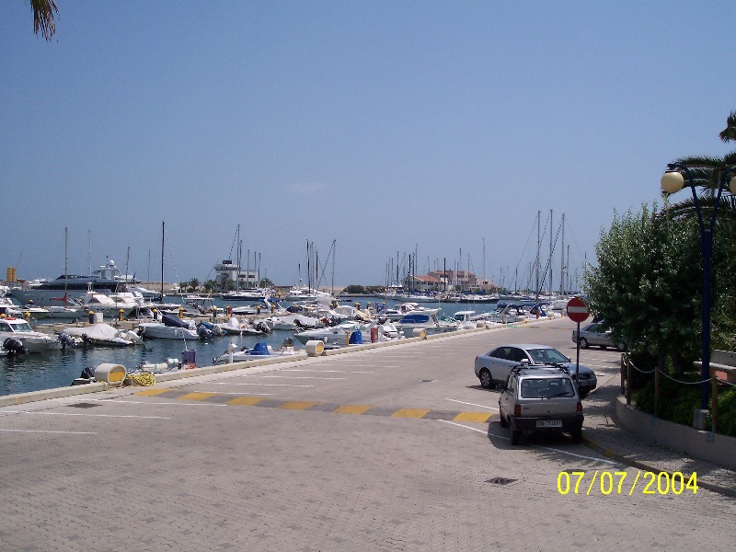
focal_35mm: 38
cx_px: 368
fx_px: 808
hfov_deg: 49.0
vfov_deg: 37.7
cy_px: 276
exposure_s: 1/1000
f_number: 4.8
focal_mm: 8
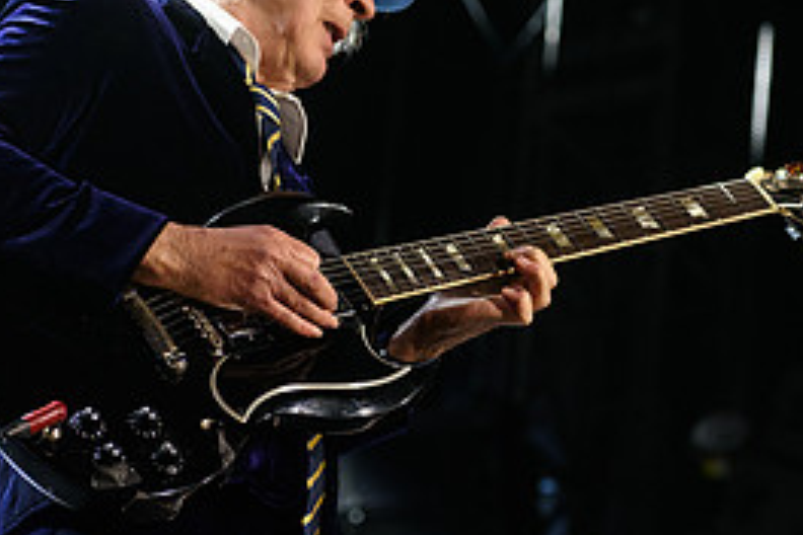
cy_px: 172
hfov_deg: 13.3
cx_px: 548
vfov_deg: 8.9
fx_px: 3435
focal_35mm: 154
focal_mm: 70
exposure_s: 1/500
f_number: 4
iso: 2500
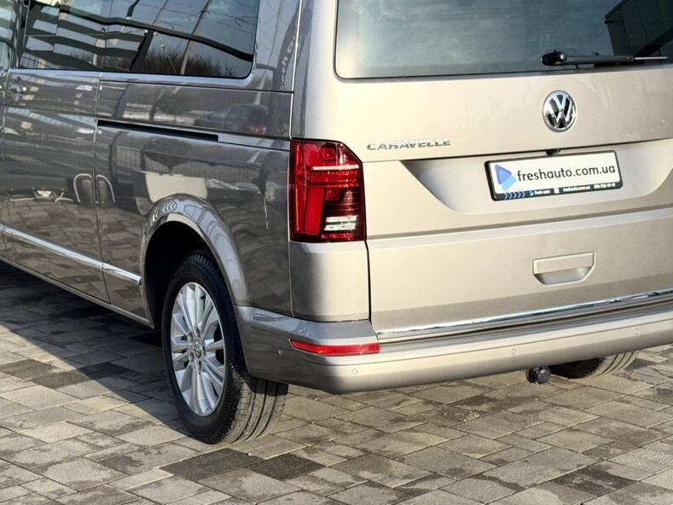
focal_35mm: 73
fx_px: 1419
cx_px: 340
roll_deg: +0.6
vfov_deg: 20.1
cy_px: 155
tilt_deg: -9.0
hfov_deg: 26.7
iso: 64
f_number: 1.78
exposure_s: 1/2513
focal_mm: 6.76
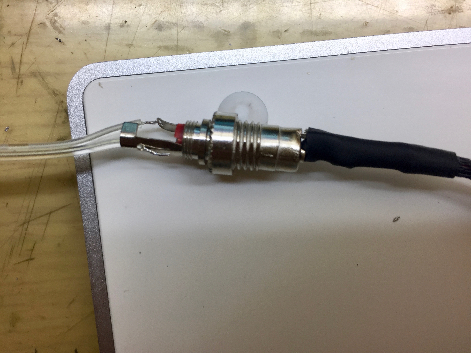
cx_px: 236
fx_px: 395
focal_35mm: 29
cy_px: 176
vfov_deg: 48.2
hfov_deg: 61.7
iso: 40
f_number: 2.2
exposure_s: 1/60
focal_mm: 4.15
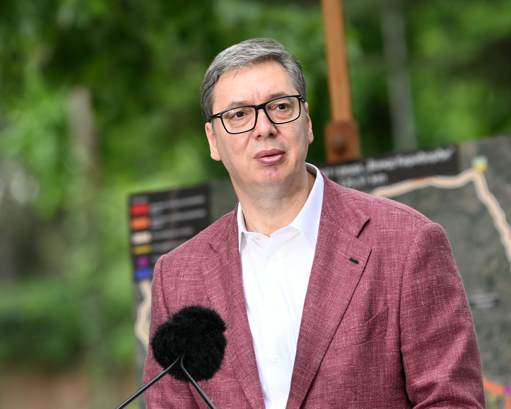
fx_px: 5127
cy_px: 204
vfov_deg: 4.6
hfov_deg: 5.7
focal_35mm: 339
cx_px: 209
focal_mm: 200
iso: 400
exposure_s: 1/320
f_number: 4
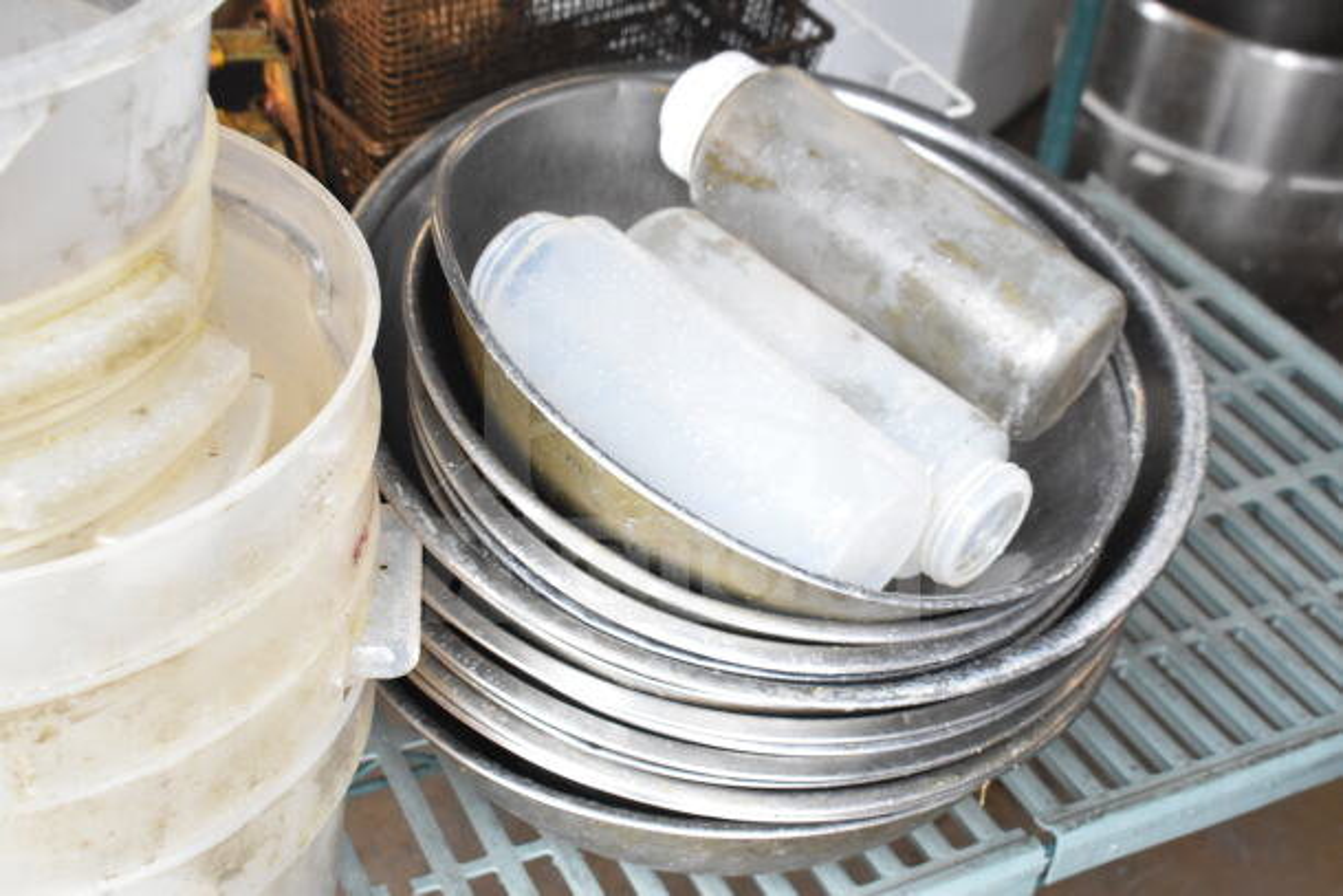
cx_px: 672
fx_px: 1903
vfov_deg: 26.5
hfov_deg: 38.9
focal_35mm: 51
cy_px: 448
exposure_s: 1/125
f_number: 5.6
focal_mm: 34
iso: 1600
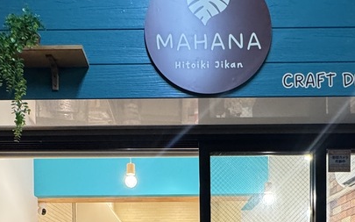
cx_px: 176
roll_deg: +0.5
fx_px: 426
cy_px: 297
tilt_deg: -2.9
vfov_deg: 24.9
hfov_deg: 45.3
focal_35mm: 44
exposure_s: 1/60
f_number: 2.2
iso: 320
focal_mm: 2.22
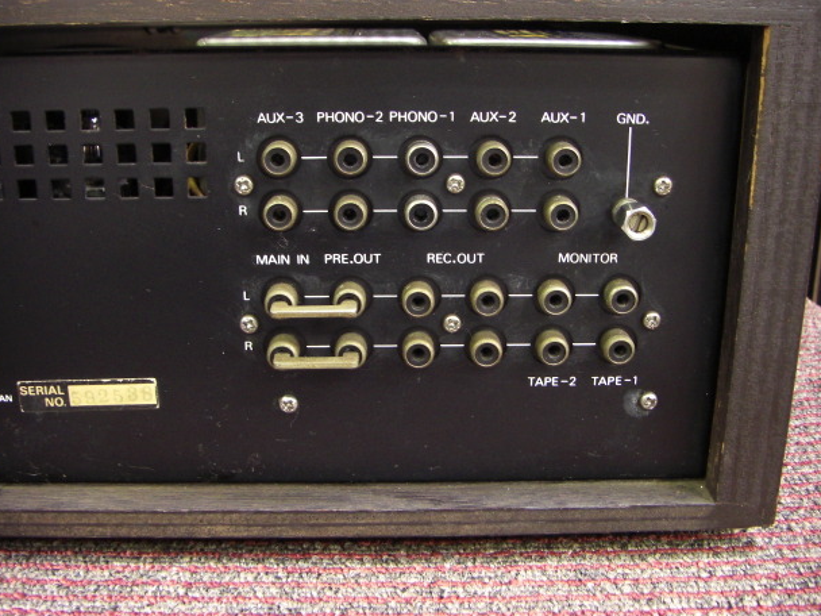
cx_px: 413
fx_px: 949
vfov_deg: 36.0
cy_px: 301
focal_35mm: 40
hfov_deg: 46.8
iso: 200
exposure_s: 1/5
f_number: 3.4
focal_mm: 6.3
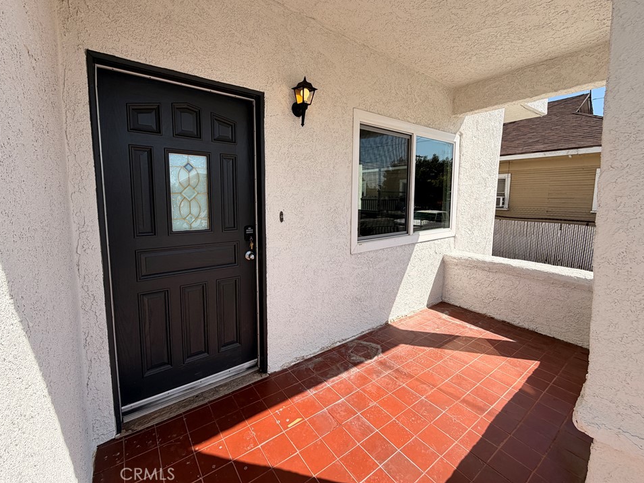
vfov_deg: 81.6
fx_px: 279
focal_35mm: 15
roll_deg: -1.6
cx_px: 313
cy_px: 225
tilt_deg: -6.7
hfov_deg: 98.1
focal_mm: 2.22
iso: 25
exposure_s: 1/770
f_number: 2.2
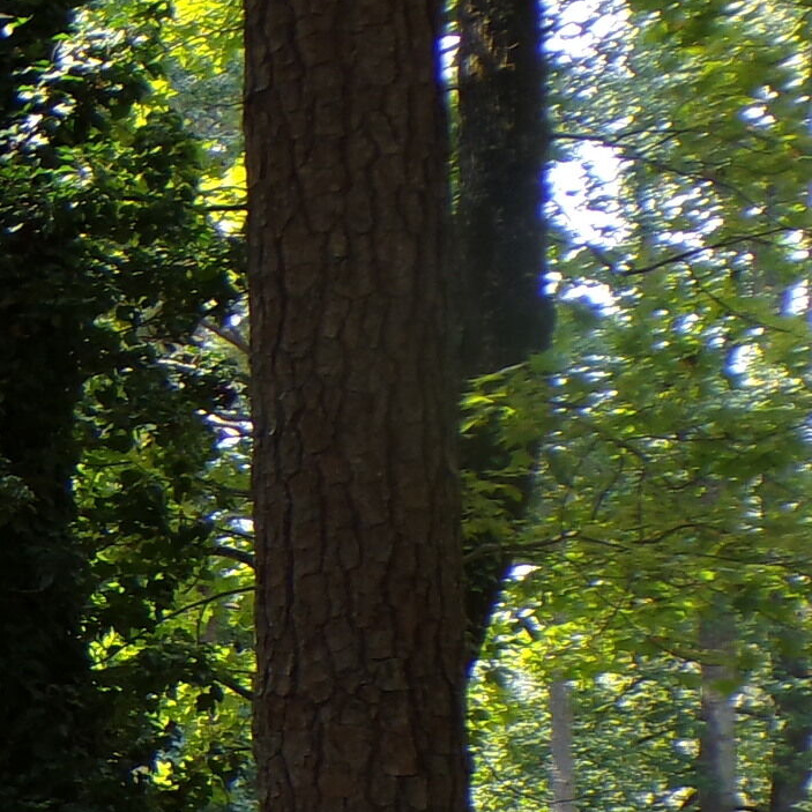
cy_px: 751
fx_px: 3795
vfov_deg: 12.1
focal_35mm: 143
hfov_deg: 11.2
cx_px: -740
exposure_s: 1/100
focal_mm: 6.6
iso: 100
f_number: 3.3
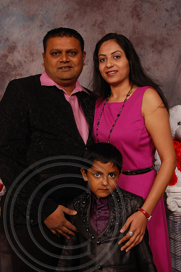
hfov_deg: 28.0
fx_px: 362
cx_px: 90
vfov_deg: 41.1
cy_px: 136
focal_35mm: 48
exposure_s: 1/200
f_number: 5.6
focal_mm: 32
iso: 400
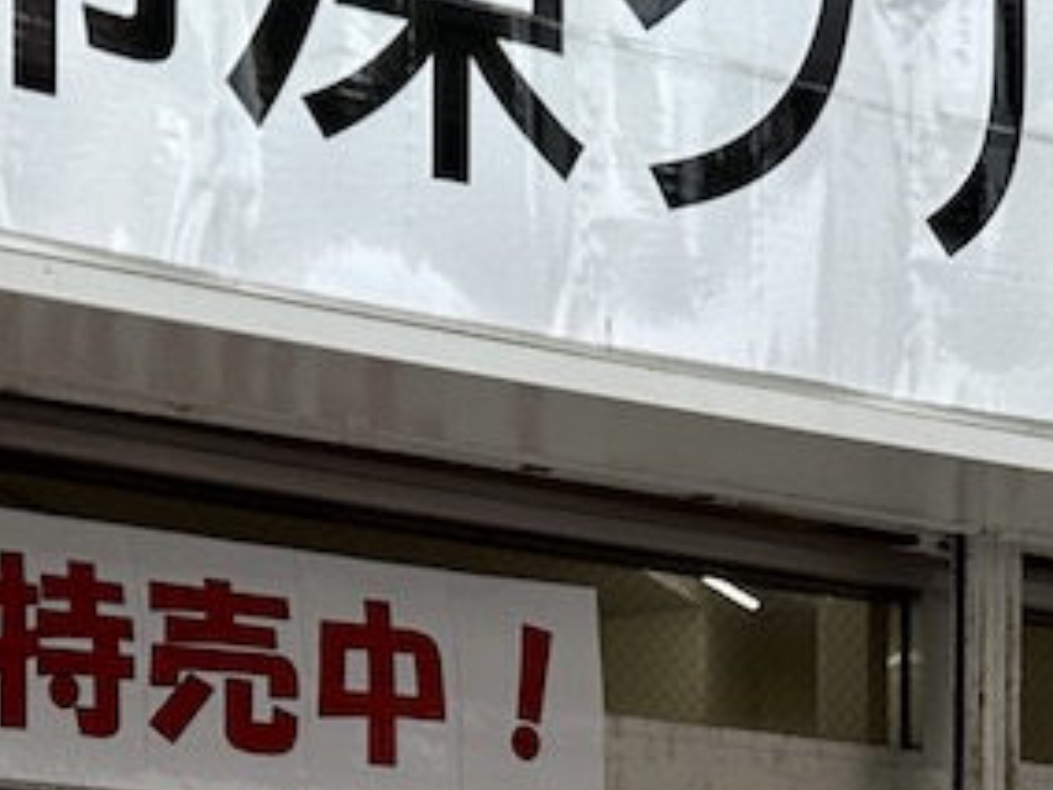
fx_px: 3346
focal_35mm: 110
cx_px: 389
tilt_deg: +0.1
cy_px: 1467
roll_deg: +0.1
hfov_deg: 17.9
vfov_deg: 12.2
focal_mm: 6.86
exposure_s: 1/952
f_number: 1.78
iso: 80
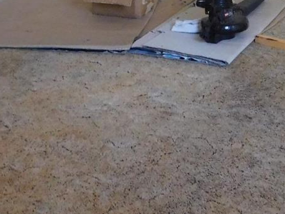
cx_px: 130
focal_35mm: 98
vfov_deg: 14.3
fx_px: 807
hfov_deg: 20.0
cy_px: -85
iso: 560
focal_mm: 5.3
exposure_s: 1/8
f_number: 3.2
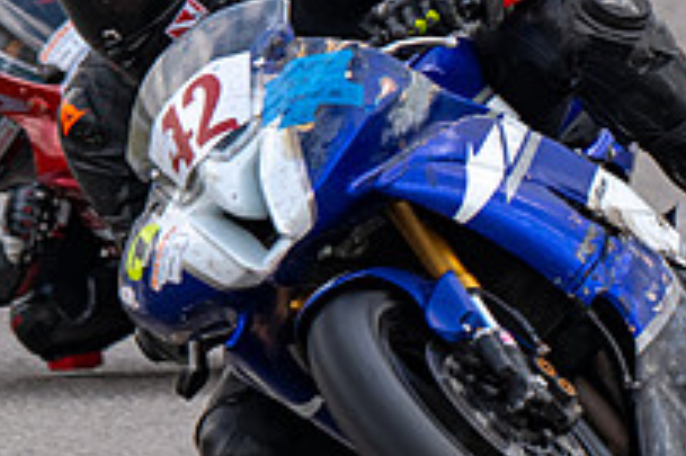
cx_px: 808
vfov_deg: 1.2
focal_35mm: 1167
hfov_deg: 1.8
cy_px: 209
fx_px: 22219
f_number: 9
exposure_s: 1/800
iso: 560
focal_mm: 310
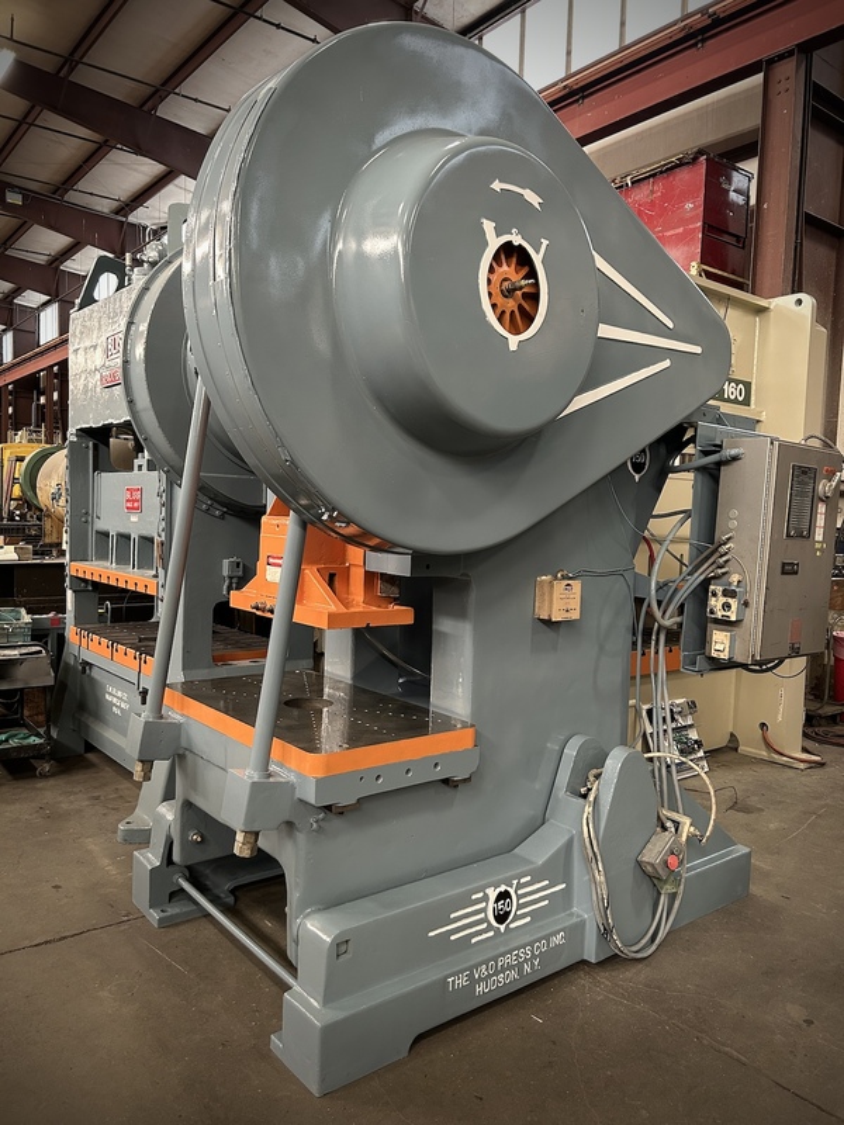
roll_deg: -1.1
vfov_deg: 67.3
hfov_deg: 53.1
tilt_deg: -4.0
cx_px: 422
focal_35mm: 26
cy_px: 562
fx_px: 845
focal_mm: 5.7
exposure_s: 1/60
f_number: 1.5
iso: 200
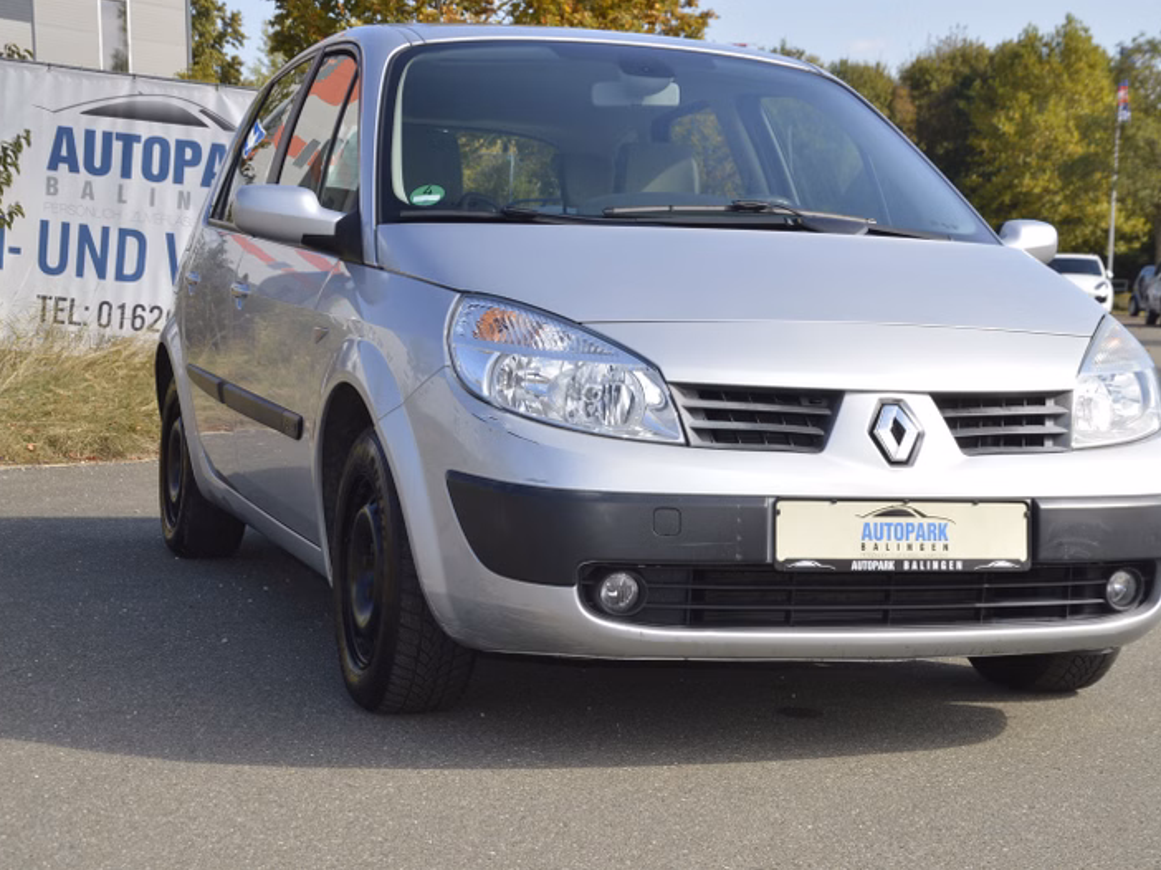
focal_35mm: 69
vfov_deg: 21.3
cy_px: 433
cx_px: 638
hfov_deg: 28.2
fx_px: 2313
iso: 100
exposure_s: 1/200
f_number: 8
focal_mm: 42
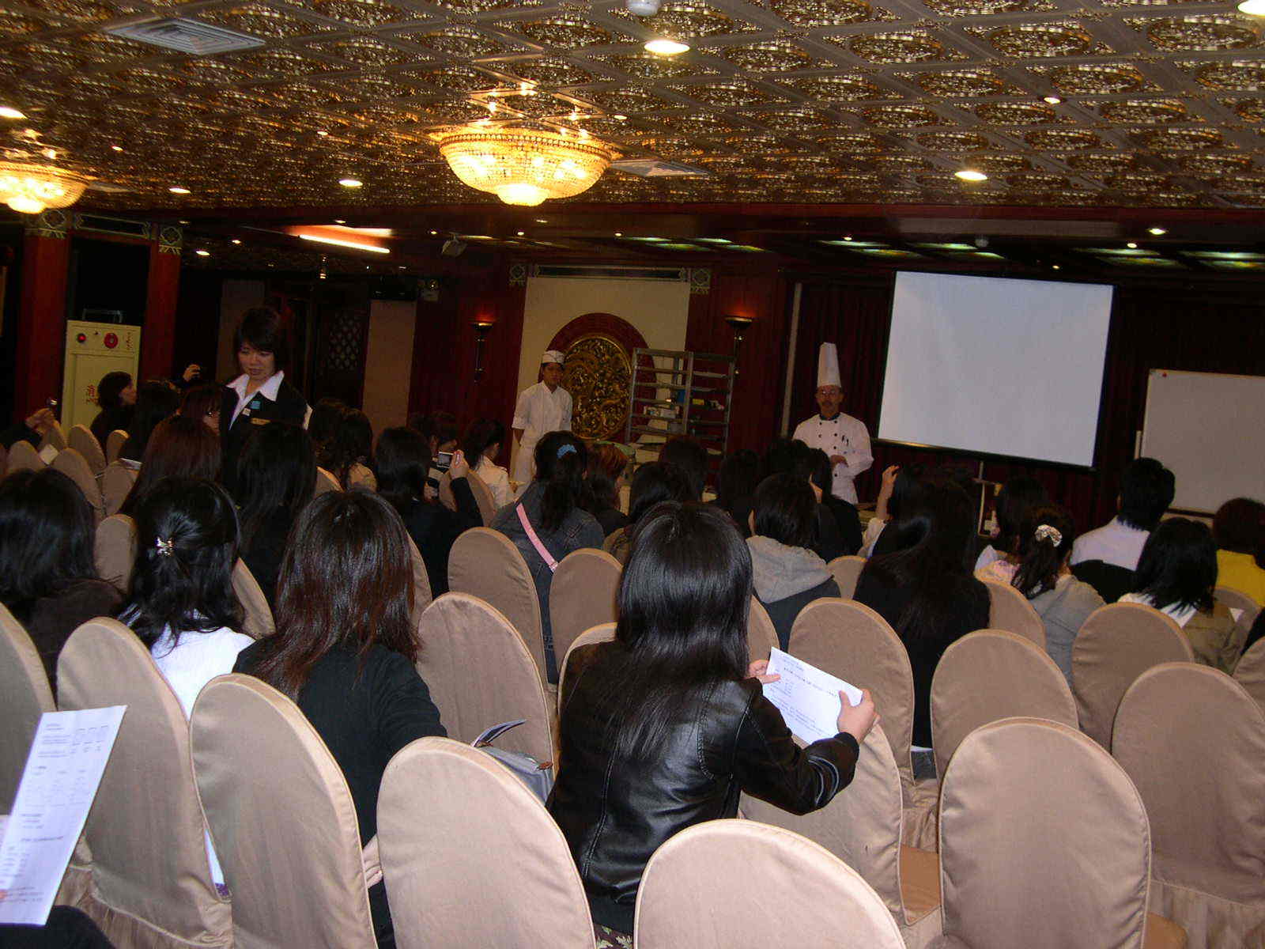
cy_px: 474
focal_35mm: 38
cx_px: 632
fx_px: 1389
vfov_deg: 37.7
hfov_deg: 49.0
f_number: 2.8
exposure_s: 1/60
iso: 207
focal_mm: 8
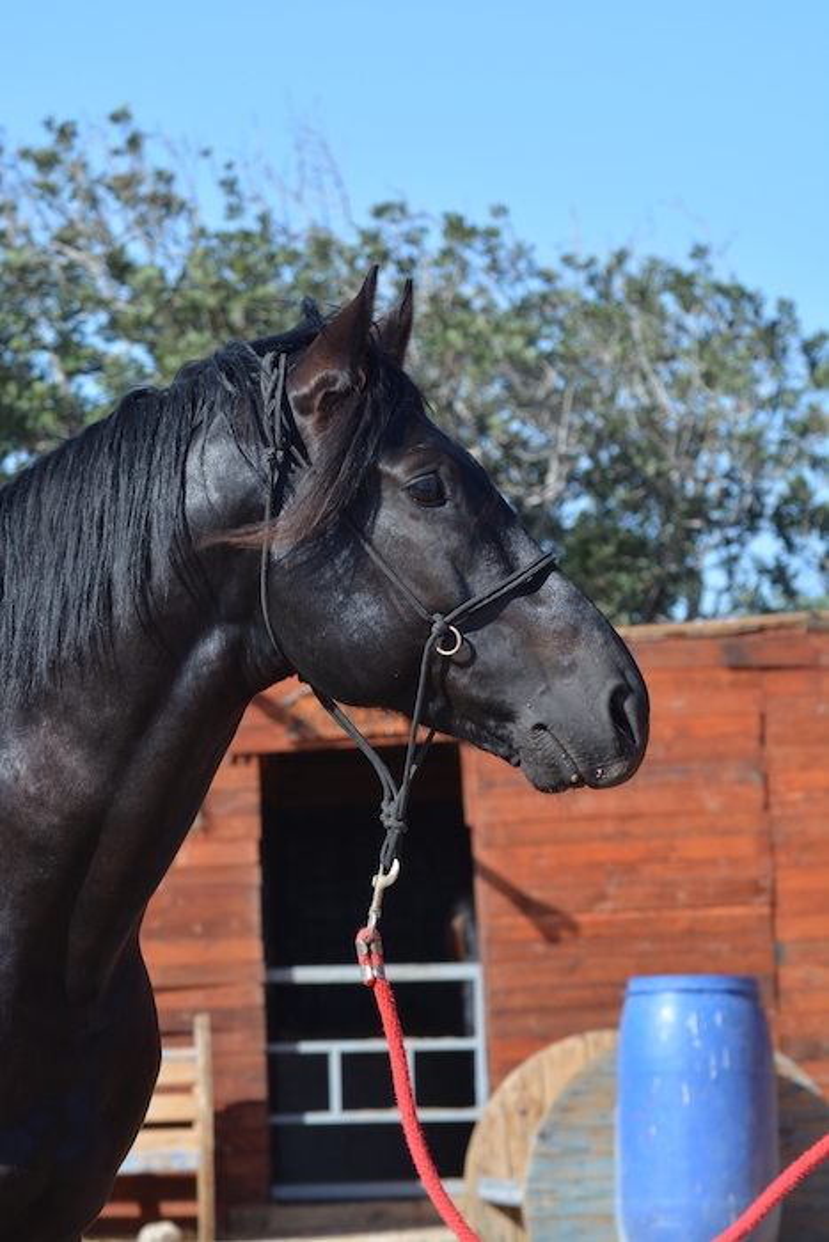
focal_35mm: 150
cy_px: 621
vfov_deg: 13.7
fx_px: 5178
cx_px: 414
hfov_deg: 9.2
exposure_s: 1/160
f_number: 6.3
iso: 200
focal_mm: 100
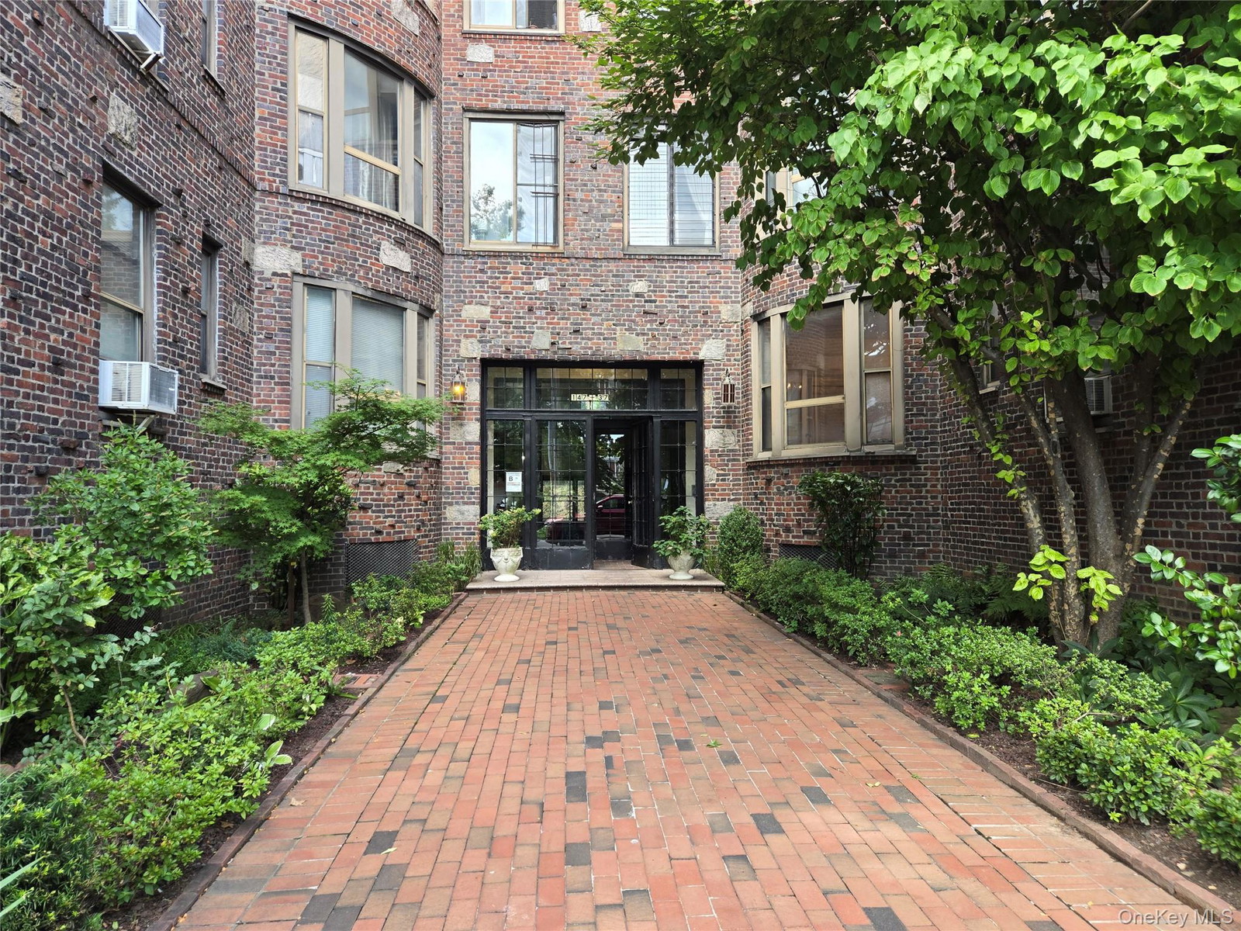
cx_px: 620
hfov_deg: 73.9
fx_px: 825
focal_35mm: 23
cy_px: 466
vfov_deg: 58.9
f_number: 1.8
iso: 80
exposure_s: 1/180
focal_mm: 5.4
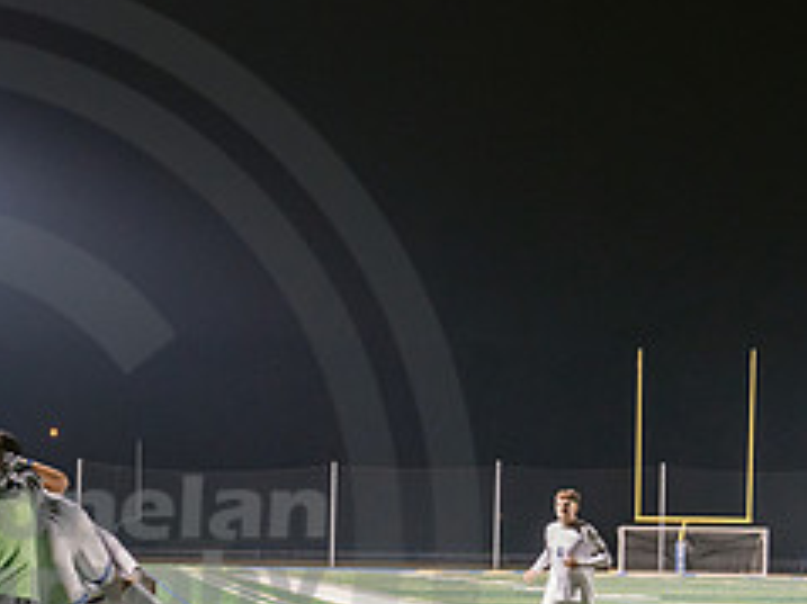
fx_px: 1957
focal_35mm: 84
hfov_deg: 21.8
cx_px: -118
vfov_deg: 17.3
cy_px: 545
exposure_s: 1/80
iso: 2500
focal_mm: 36
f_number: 4
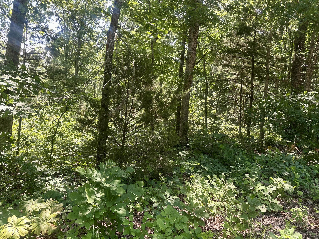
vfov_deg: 56.8
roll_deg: -3.7
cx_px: 160
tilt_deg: -4.1
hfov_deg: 71.6
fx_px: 221
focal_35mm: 24
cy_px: 120
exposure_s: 1/300
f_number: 1.78
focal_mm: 6.86
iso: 80
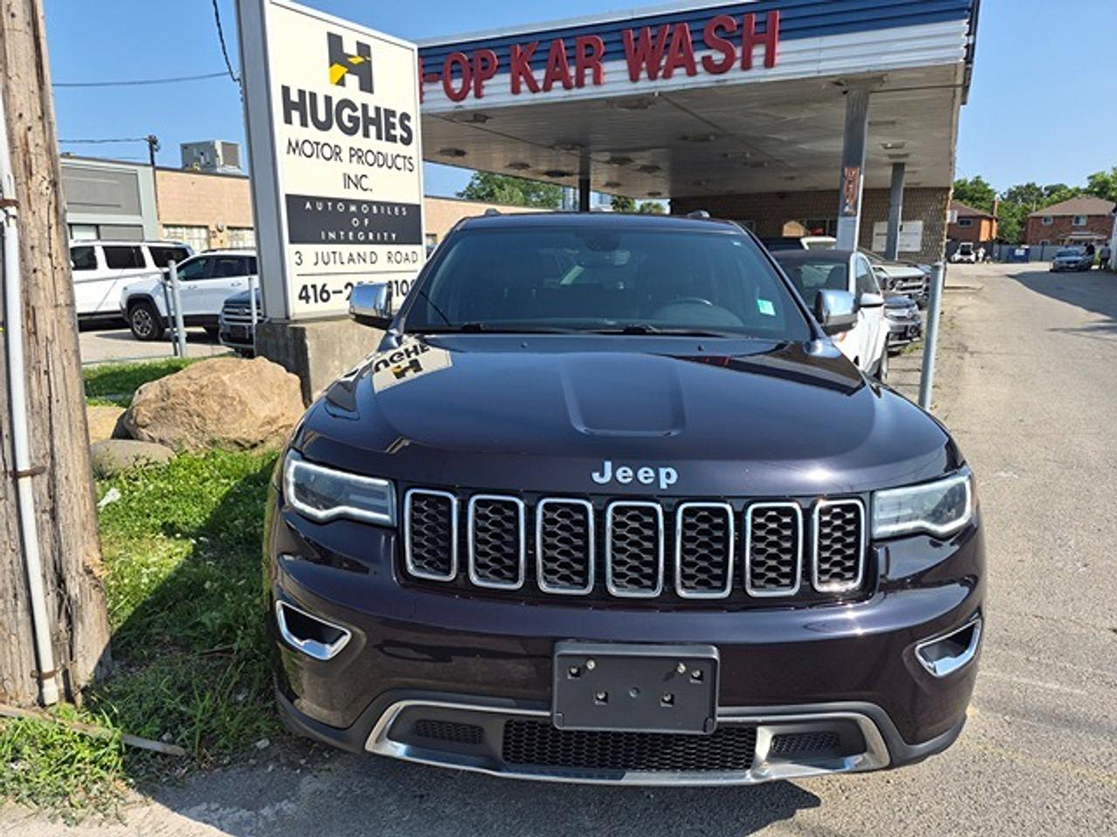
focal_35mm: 23
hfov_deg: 73.9
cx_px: 558
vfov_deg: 58.9
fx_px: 742
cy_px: 418
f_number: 1.8
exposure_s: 1/4464
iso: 80
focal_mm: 5.4
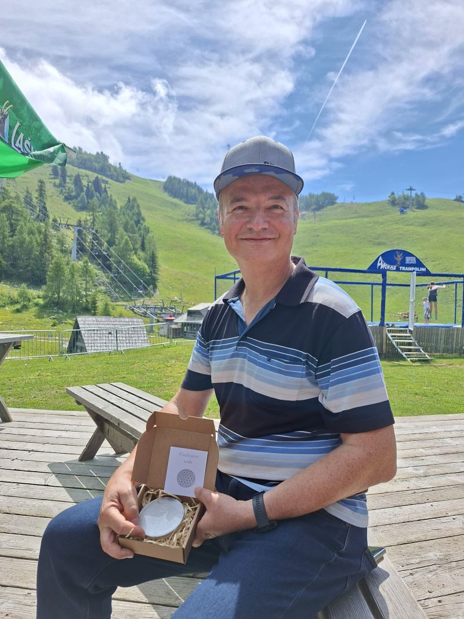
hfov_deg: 58.9
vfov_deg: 73.9
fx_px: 411
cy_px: 310
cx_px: 232
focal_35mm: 23
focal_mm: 5.54
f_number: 1.8
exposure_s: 1/1214
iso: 50
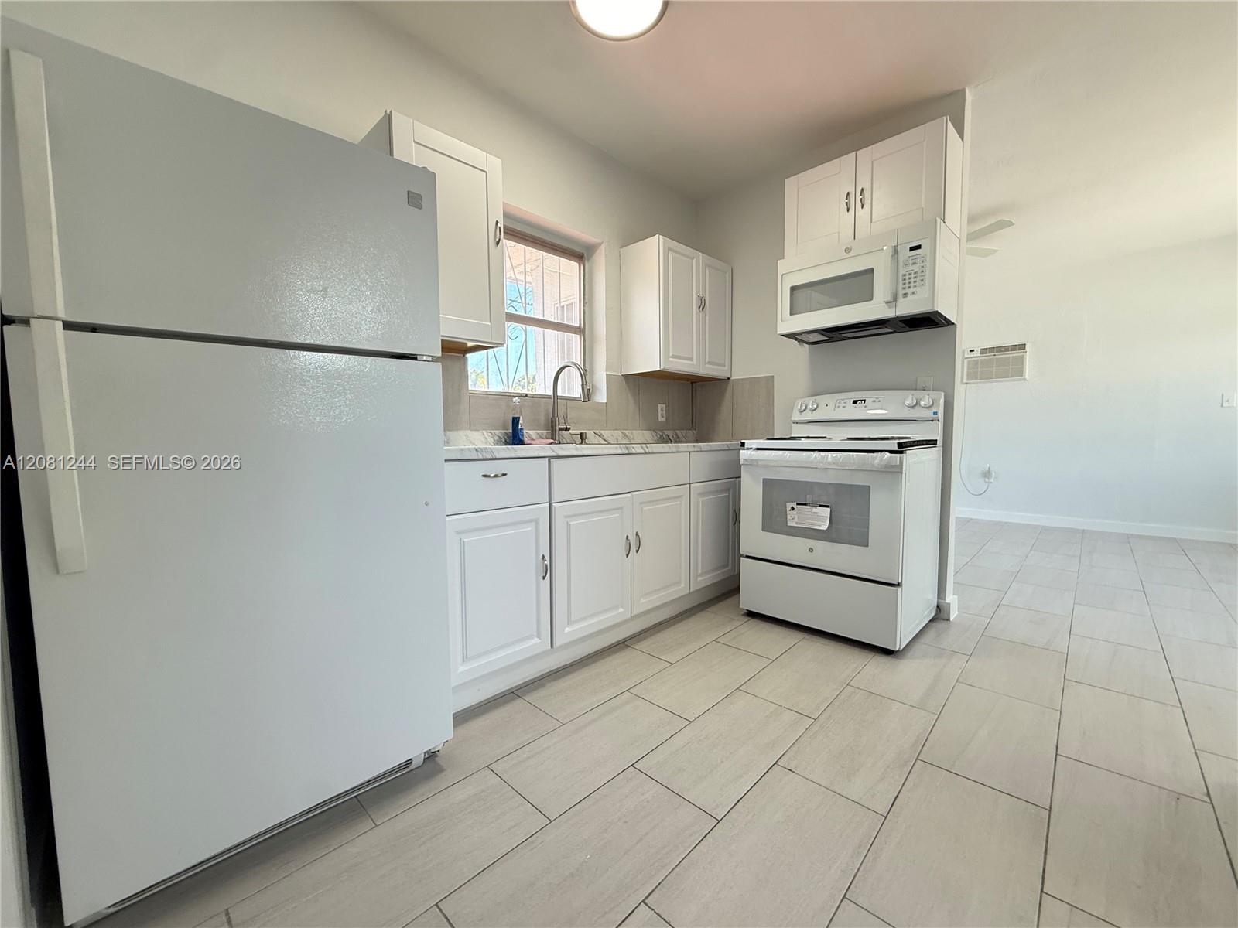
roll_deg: +0.7
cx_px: 619
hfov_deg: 102.1
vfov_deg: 85.7
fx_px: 501
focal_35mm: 14
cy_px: 464
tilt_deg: -3.3
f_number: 2.2
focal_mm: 2.22
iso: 200
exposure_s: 1/120
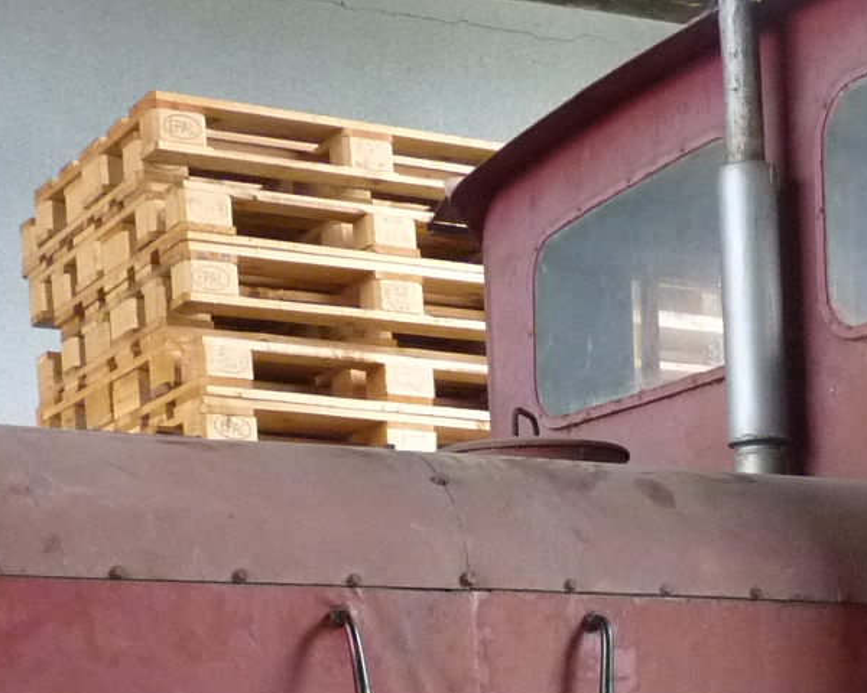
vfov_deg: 16.3
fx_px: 2309
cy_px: 865
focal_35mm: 90
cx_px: 491
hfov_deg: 21.3
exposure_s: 1/20
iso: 400
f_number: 2.8
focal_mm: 4.8
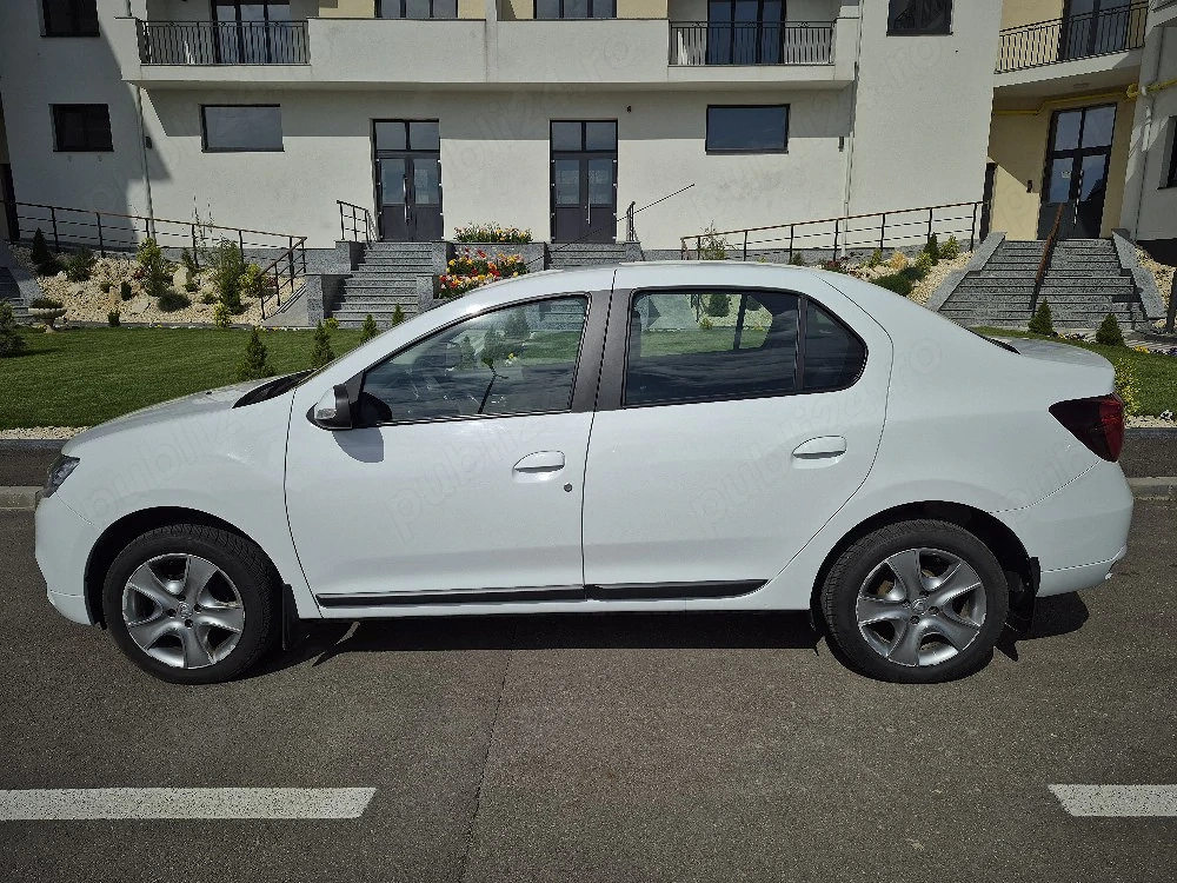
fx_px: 782
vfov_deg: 58.9
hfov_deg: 73.9
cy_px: 442
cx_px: 588
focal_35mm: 23
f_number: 1.8
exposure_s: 1/10000
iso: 25
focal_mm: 5.4
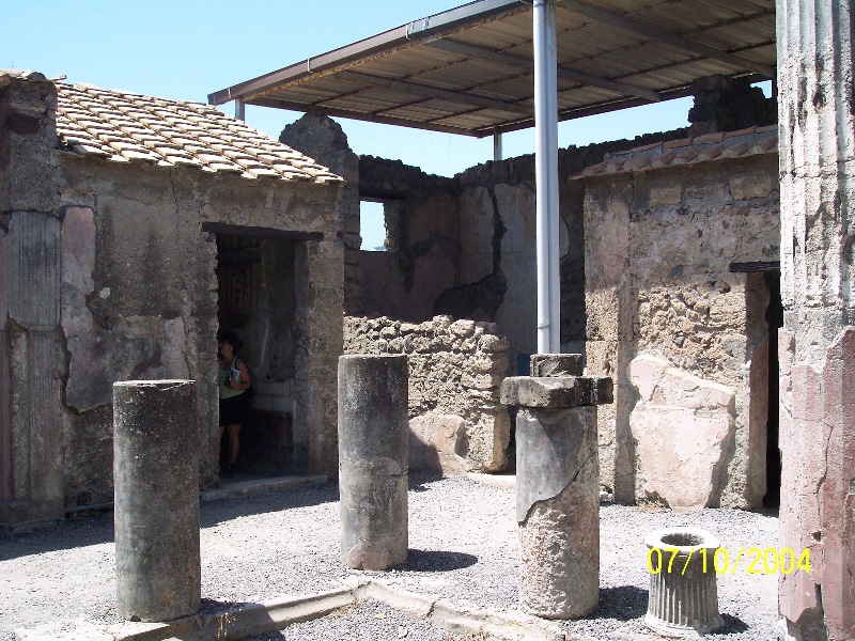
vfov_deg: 37.7
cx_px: 428
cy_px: 320
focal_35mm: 38
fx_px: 939
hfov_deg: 49.0
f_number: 4.8
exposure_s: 1/350
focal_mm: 8
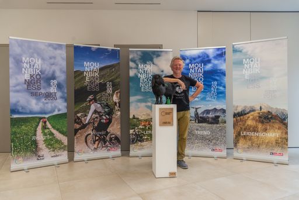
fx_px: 224
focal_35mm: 27
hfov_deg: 67.4
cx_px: 150
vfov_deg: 48.0
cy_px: 100
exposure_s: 1/100
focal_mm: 27
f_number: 4.5
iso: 1250
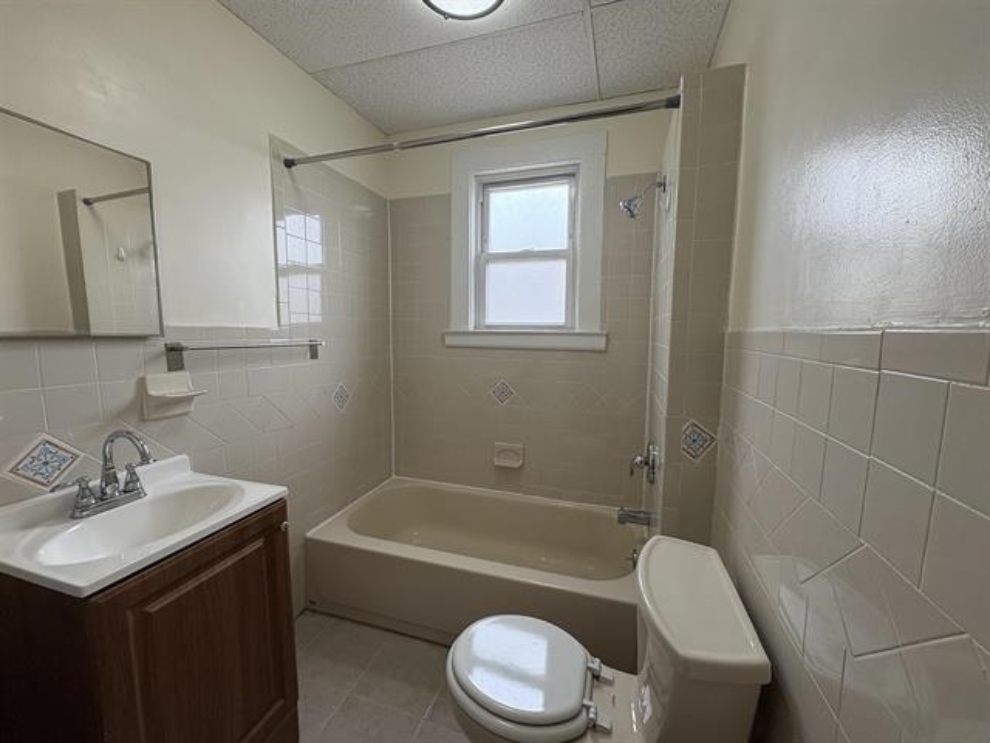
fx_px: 400
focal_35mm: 14
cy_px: 372
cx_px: 495
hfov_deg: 102.1
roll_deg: -0.6
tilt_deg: -5.4
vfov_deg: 85.7
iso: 80
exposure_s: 1/128
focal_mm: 2.22
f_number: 2.2
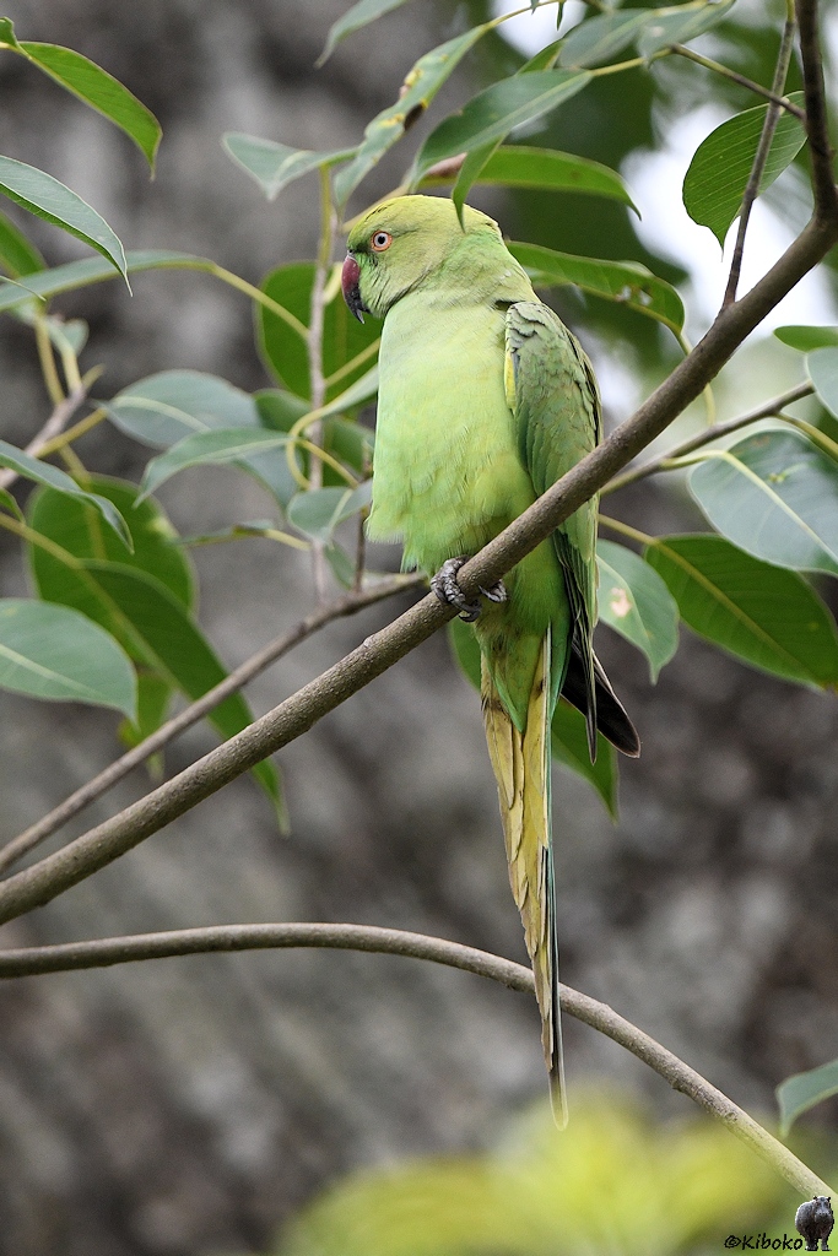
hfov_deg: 1.8
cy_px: 628
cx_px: 419
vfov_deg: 2.7
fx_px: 26177
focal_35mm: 750
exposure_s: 1/500
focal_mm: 500
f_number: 5
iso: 1250
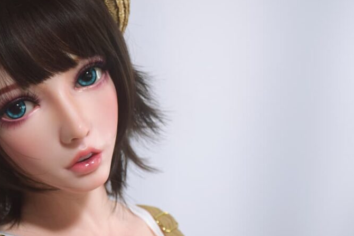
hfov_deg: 23.1
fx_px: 846
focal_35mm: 86
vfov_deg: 15.8
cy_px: 189
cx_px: 39
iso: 400
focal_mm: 32
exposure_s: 1/100
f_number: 5
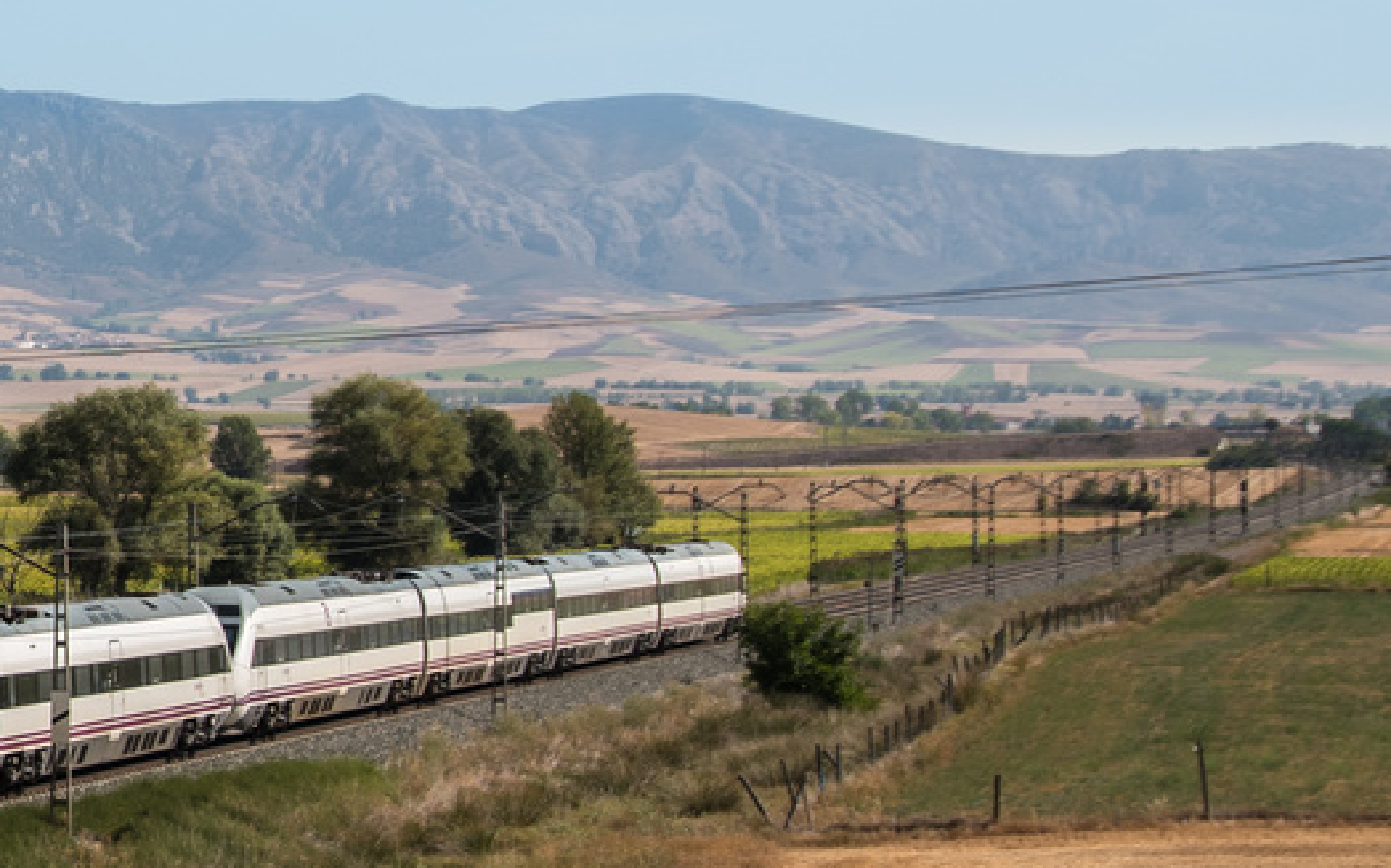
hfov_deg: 12.8
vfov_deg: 8.3
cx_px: -573
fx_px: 5949
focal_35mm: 157
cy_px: 271
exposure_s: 1/500
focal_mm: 42
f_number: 7.1
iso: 100
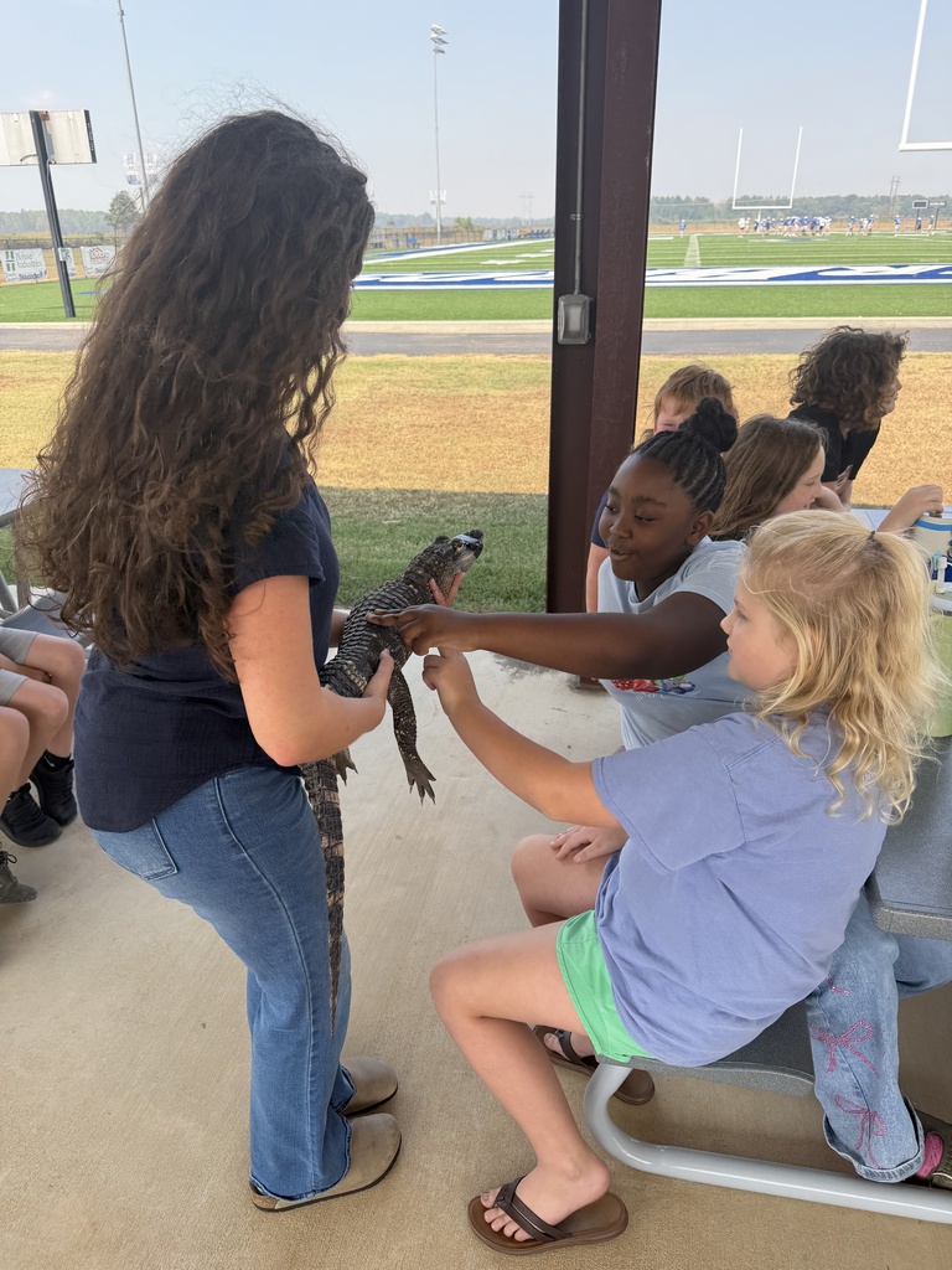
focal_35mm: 24
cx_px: 476
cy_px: 635
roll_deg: +0.2
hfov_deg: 56.8
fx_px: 880
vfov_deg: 71.6
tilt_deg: -24.0
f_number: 1.78
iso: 100
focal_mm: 6.76
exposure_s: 1/1385
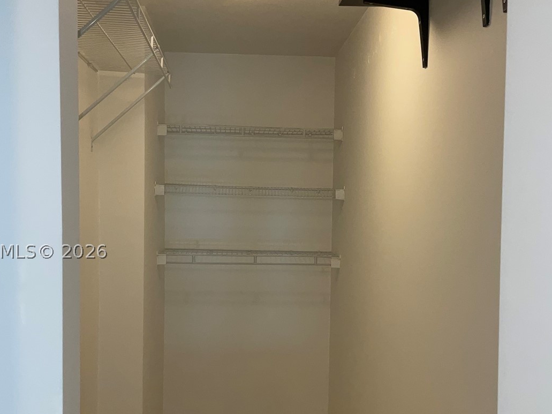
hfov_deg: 42.1
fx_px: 718
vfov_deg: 32.1
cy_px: 251
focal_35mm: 45
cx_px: 271
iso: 32
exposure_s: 1/60
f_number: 1.8
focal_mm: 3
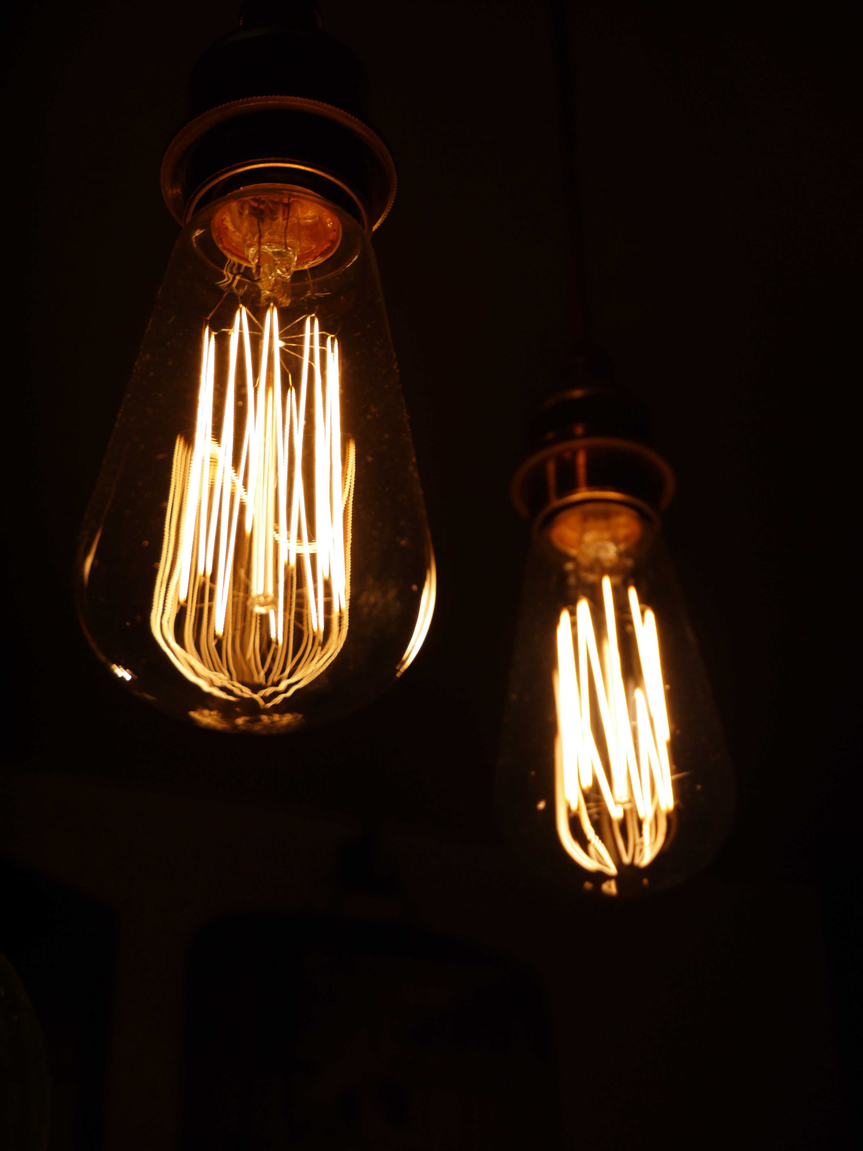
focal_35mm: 64
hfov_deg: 22.9
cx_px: 432
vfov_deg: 30.3
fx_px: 2127
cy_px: 576
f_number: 5.5
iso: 160
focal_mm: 32
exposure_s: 1/160
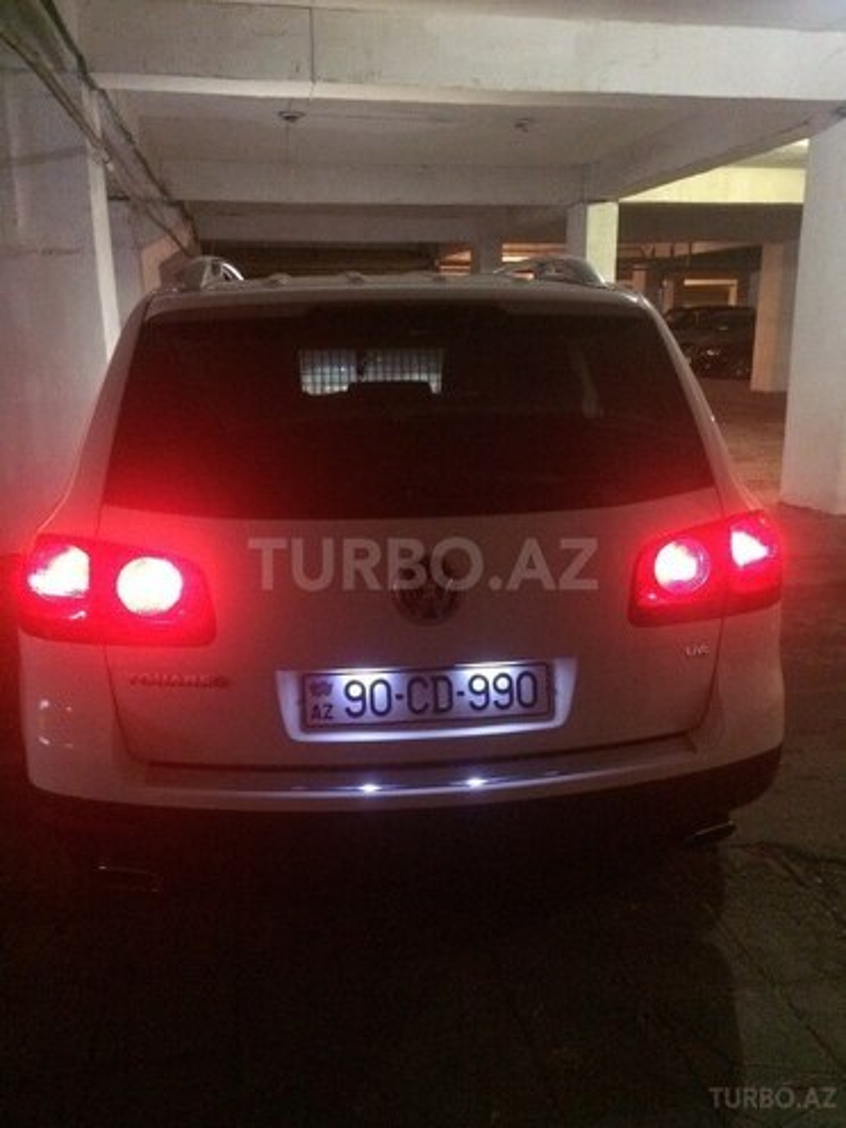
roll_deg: +1.6
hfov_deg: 48.2
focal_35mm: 29
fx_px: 945
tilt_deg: -13.1
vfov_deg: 61.7
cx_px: 423
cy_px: 564
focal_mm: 4.15
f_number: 2.2
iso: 500
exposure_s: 1/17
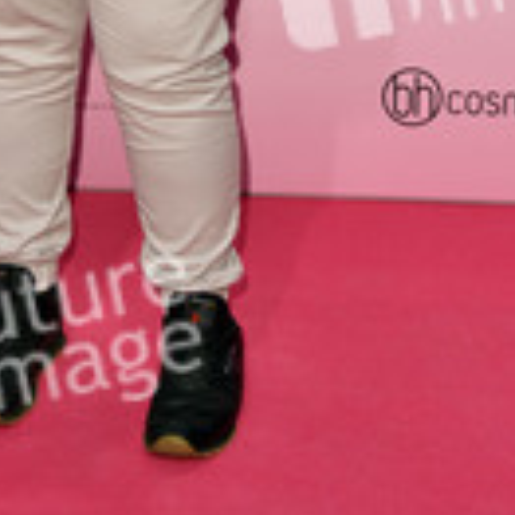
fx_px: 2087
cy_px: -240
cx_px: 114
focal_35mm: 124
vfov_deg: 13.3
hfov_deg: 14.0
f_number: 5.6
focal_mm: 48
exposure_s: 1/200
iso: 400
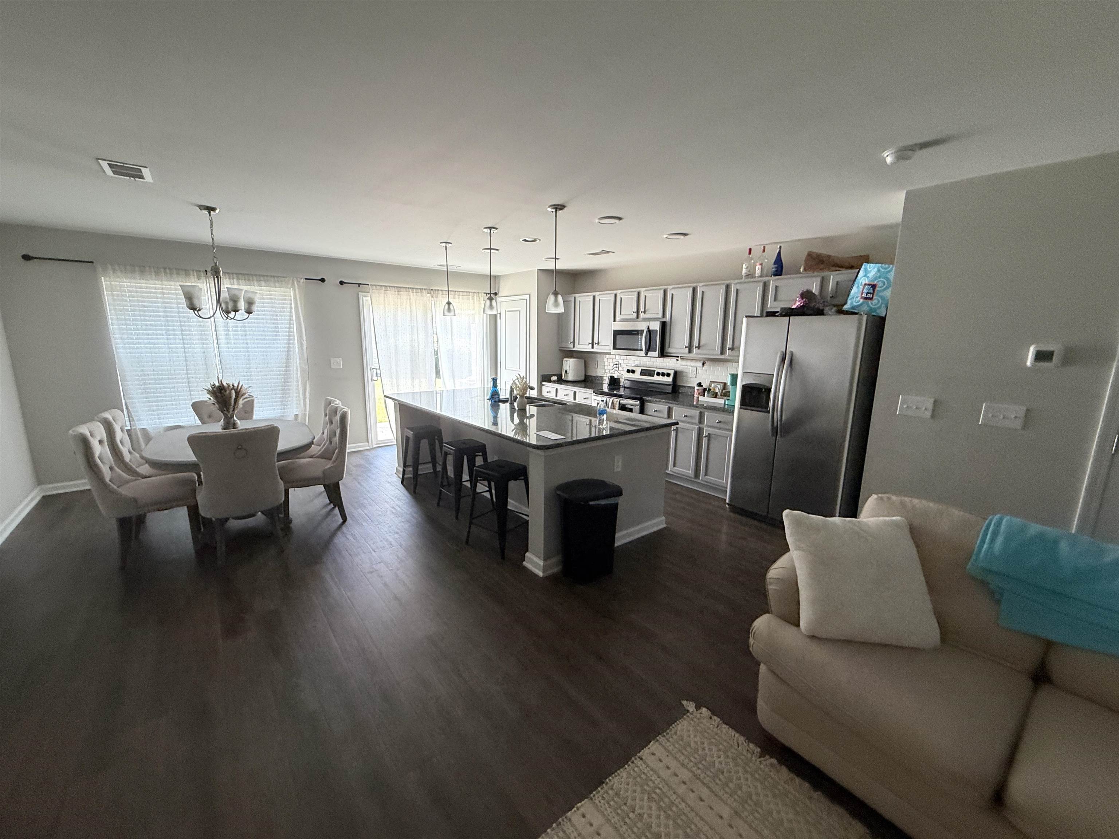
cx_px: 560
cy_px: 420
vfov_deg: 85.7
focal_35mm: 14
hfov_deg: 102.1
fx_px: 453
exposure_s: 1/60
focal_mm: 2.22
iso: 400
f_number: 2.2
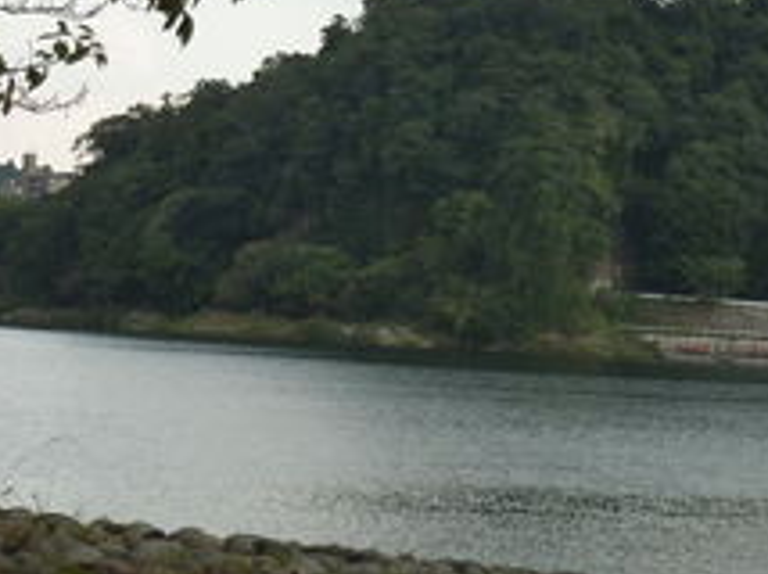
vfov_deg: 9.3
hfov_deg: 12.4
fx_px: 3524
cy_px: 106
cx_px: 477
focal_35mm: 159
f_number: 4.1
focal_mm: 11
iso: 125
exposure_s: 1/125
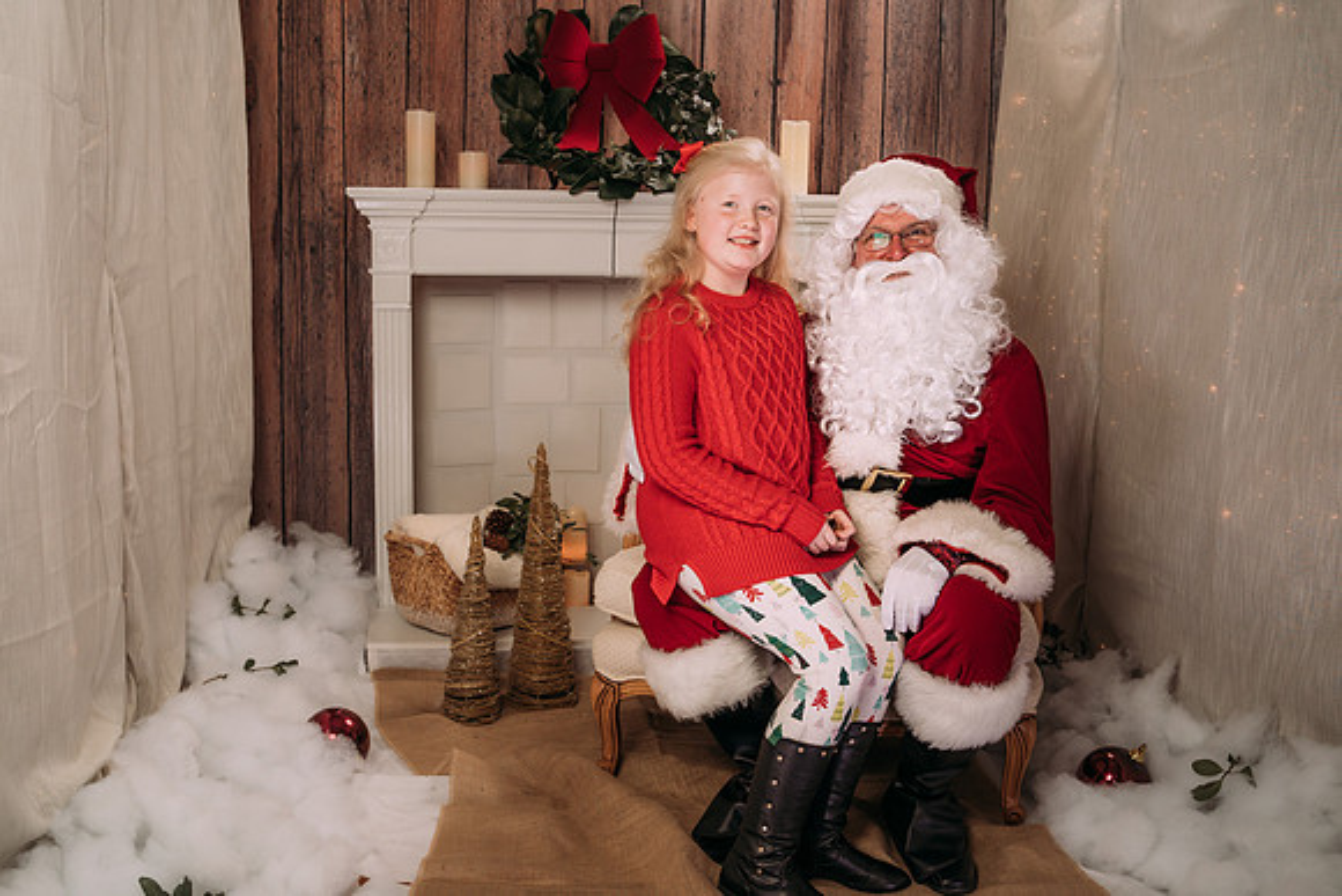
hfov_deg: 49.5
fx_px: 1455
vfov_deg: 34.2
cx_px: 635
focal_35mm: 39
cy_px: 443
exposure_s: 1/125
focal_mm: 35
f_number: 5.6
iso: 200
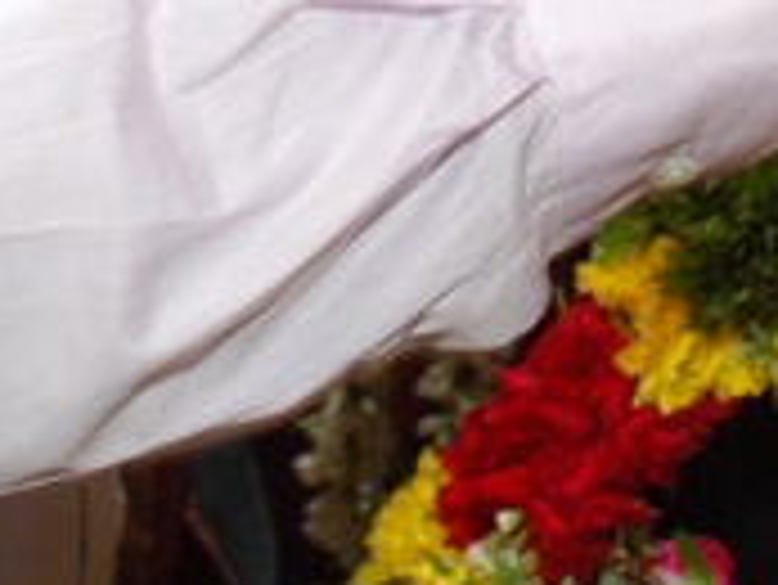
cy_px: -387
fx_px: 2519
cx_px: 371
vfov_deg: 12.4
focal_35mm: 112
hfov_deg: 17.6
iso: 800
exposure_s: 1/60
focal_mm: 18
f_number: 7.1
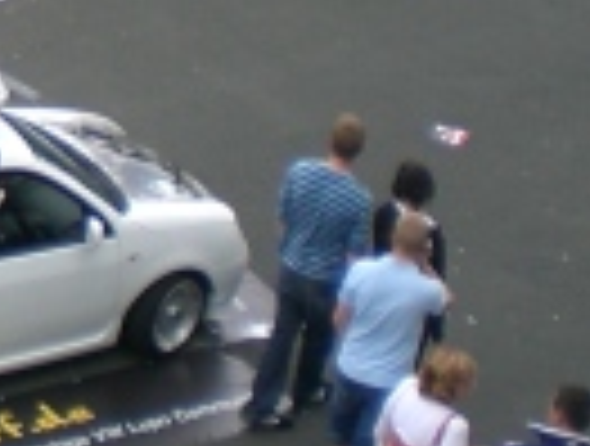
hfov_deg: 9.8
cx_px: -676
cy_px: -185
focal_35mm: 185
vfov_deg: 7.9
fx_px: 3162
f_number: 3.1
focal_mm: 6.3
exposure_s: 1/160
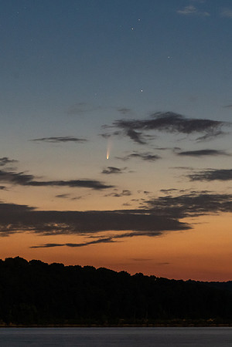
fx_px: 1410
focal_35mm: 146
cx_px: 98
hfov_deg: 9.4
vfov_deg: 14.1
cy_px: 190
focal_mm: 80
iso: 1600
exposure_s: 6
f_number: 7.1
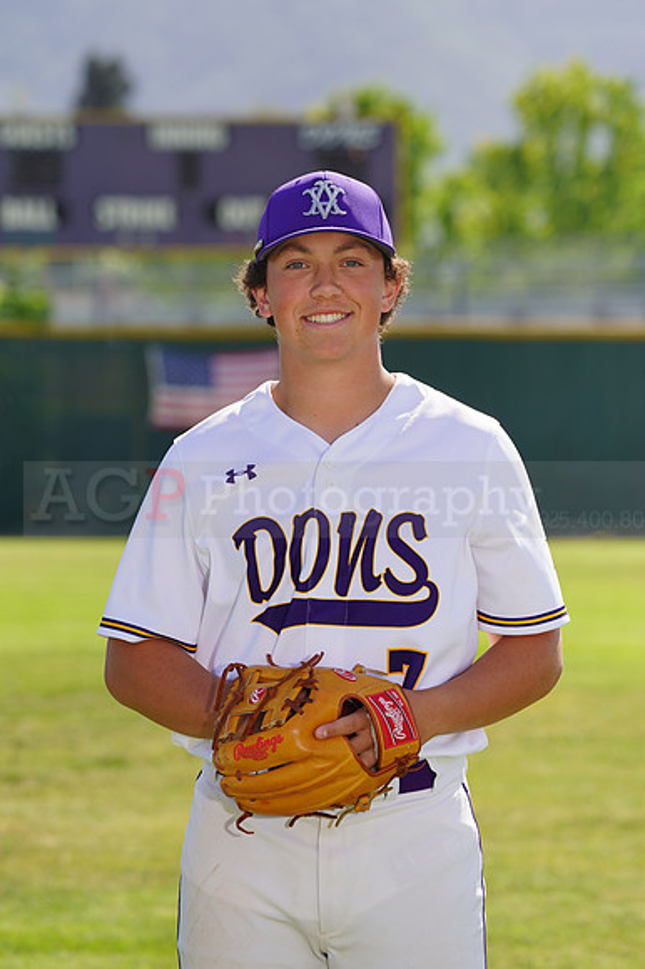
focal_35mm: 221
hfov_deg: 6.2
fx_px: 5946
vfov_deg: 9.3
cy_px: 484
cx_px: 322
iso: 100
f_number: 8
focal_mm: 221
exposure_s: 1/250
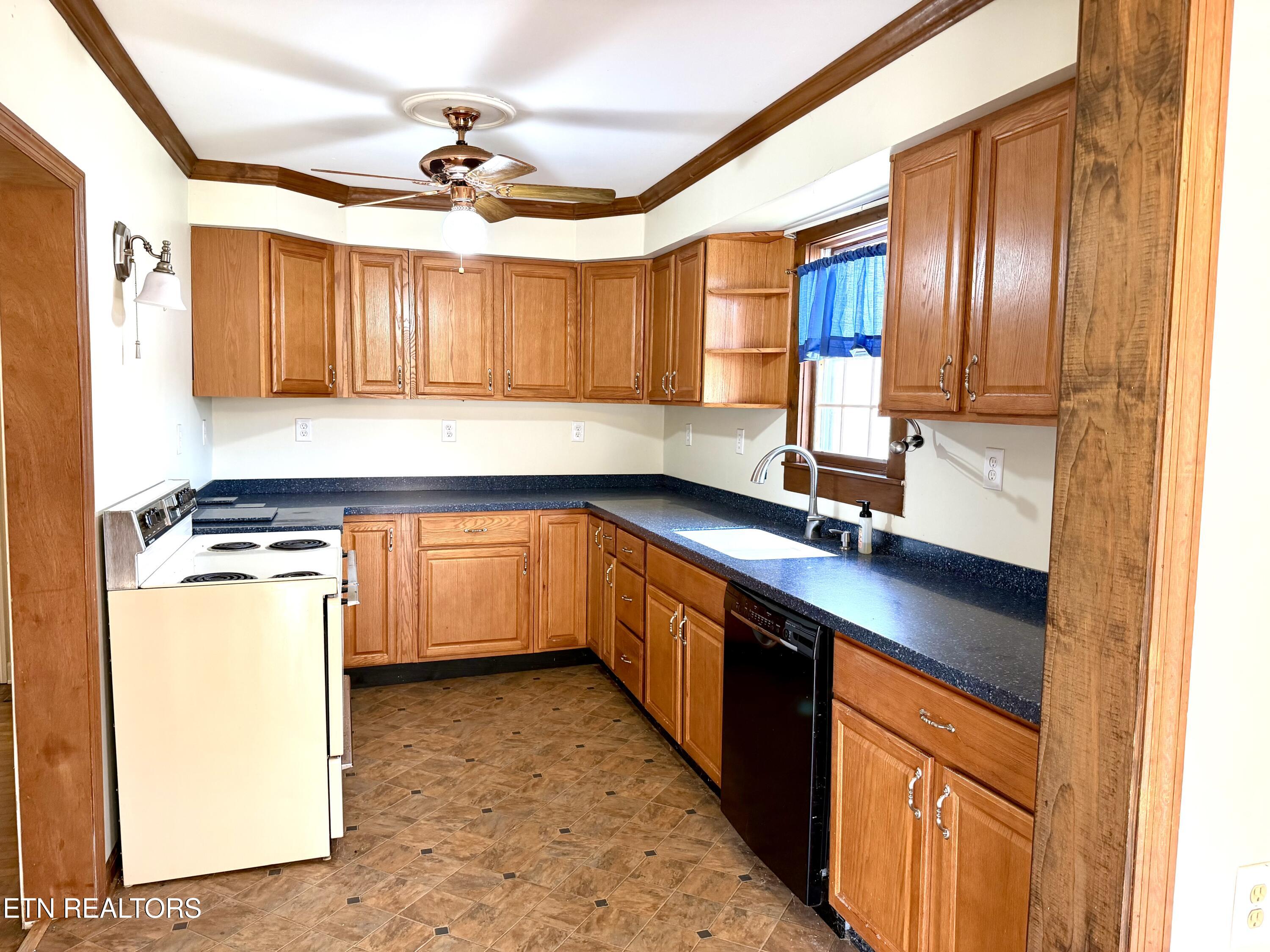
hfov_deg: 71.6
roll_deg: -0.3
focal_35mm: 24
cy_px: 476
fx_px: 881
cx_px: 635
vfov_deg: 56.8
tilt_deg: -5.3
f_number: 1.78
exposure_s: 1/60
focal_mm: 6.76
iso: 250
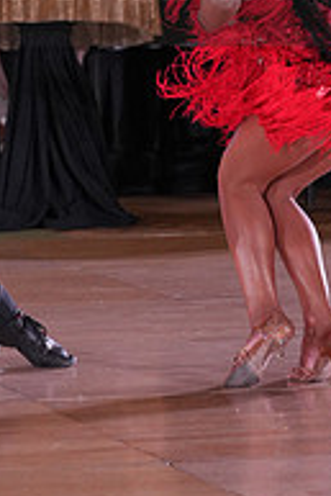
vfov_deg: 7.9
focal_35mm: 259
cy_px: -39
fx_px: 3565
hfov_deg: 5.3
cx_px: -17
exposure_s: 1/400
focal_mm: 86
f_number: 4
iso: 1600
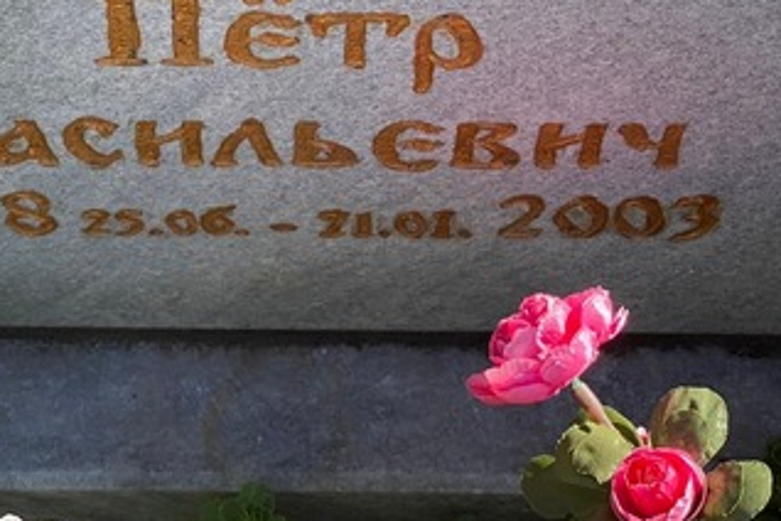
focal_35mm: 136
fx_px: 2950
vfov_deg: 9.9
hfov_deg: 15.1
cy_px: -91
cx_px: 329
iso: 20
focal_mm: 6
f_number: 2
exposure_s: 1/494
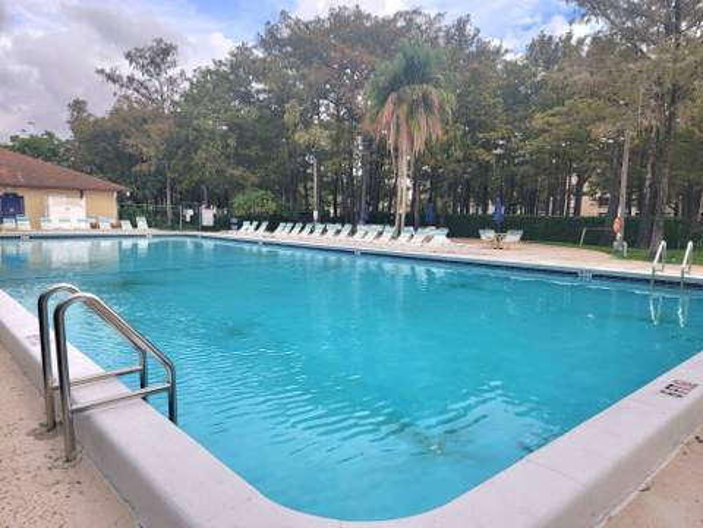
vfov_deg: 56.8
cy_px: 264
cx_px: 352
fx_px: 487
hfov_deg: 71.6
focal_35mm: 24
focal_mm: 6.7
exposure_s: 1/294
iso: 16
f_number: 1.8
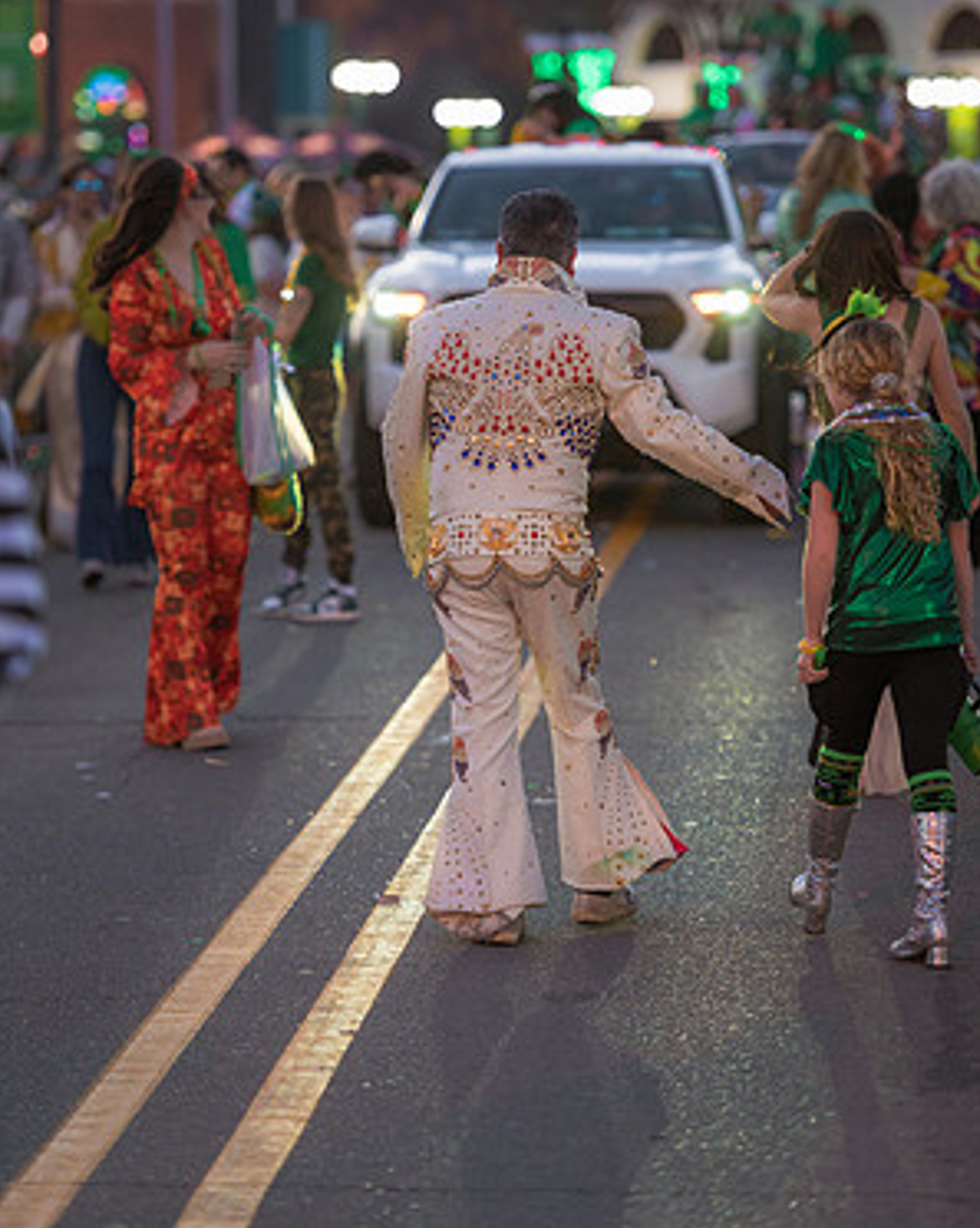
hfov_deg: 9.7
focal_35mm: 159
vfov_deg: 12.1
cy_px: 555
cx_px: 492
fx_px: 5772
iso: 2800
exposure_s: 1/250
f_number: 2.8
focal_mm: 140
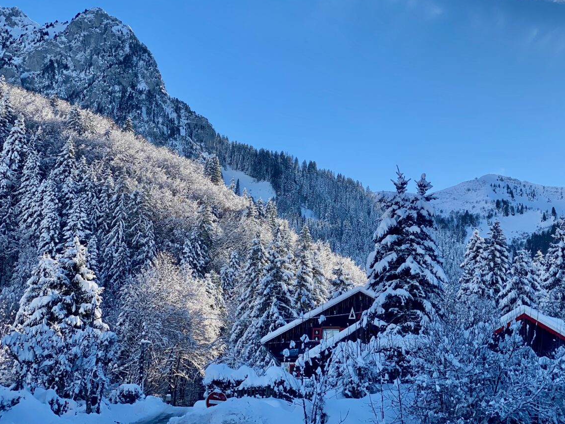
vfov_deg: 20.9
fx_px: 1143
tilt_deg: +19.7
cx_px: 377
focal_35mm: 70
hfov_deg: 27.6
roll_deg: -0.9
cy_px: 144
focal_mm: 6
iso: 20
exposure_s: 1/1261
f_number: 2
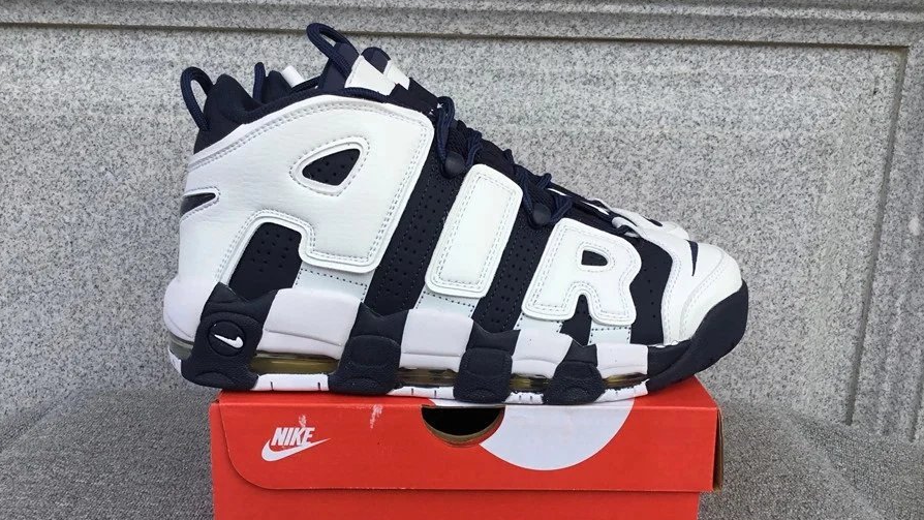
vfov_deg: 34.5
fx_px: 833
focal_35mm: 34
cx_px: 462
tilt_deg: -16.0
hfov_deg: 58.0
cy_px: 315
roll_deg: -0.9
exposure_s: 1/365
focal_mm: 3.3
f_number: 2.4
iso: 25
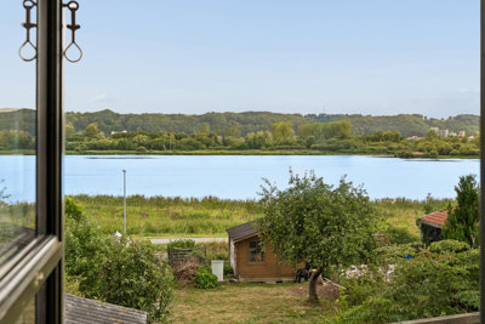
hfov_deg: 45.4
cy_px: 162
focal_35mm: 43
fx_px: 579
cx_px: 242
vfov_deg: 31.2
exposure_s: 1/160
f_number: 8
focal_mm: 29
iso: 200
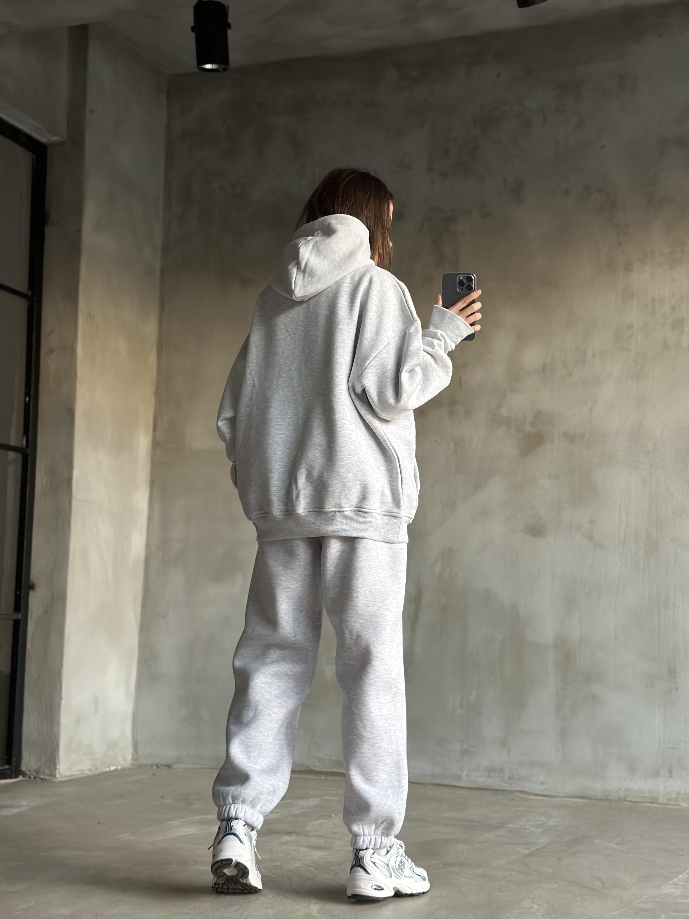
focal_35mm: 48
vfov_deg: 39.7
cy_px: 460
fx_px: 1274
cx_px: 344
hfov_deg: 30.3
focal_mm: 6.86
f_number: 1.78
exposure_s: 1/60
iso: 250
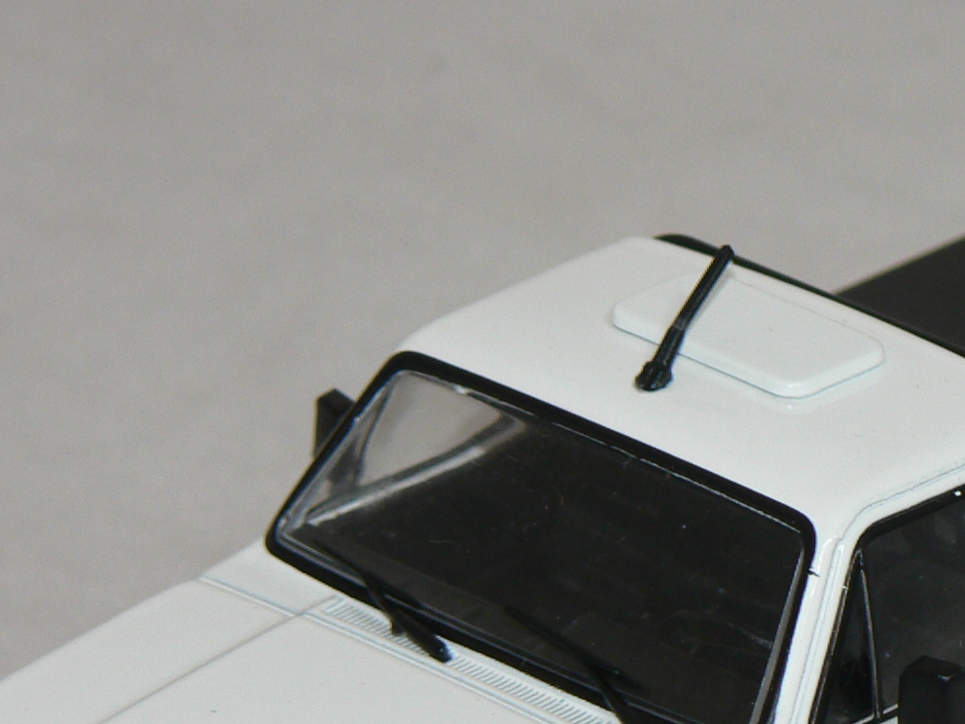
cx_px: 827
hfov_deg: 6.5
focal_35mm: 302
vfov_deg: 4.9
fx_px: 8419
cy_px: 686
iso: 80
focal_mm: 19.5
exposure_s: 1/60
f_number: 3.2
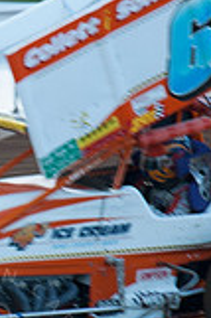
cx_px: -30
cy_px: 199
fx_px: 3330
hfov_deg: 3.6
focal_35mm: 378
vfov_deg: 5.5
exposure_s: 1/160
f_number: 5
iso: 200
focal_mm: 70
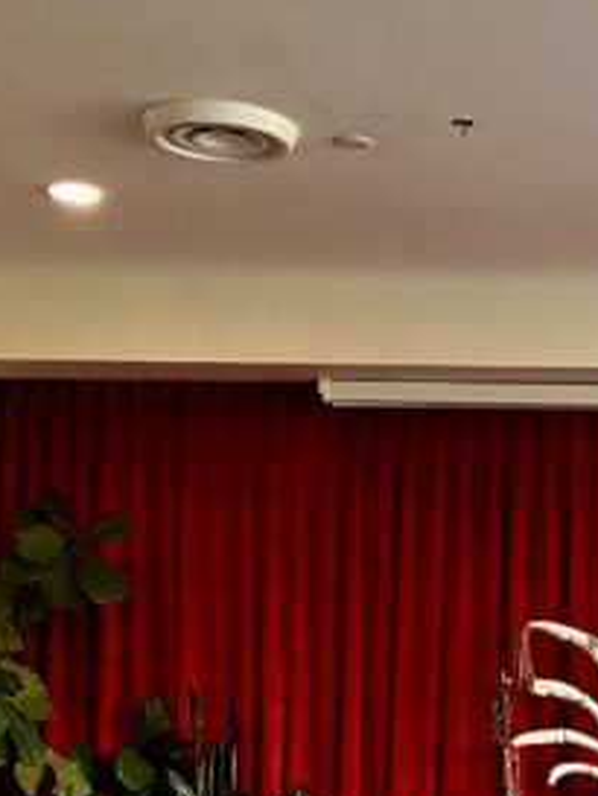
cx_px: 916
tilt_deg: +3.8
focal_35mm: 90
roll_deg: +0.3
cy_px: 744
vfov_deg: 21.2
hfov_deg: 15.1
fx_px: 2071
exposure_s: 1/60
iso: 320
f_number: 1.78
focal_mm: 6.86
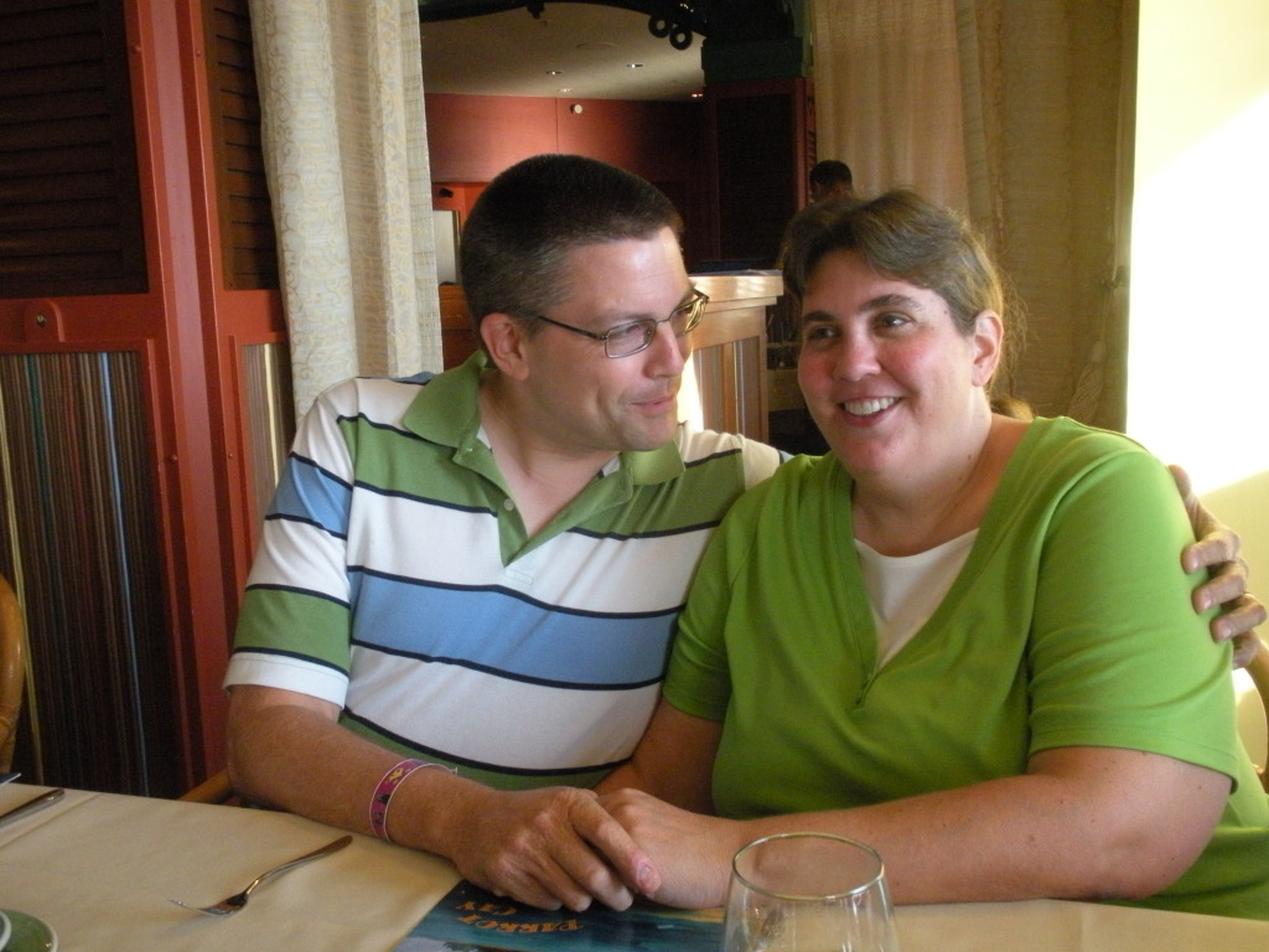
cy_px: 476
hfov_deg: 51.4
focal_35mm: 36
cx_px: 634
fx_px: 1320
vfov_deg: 39.7
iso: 400
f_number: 3.5
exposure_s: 1/41.1
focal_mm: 6.3
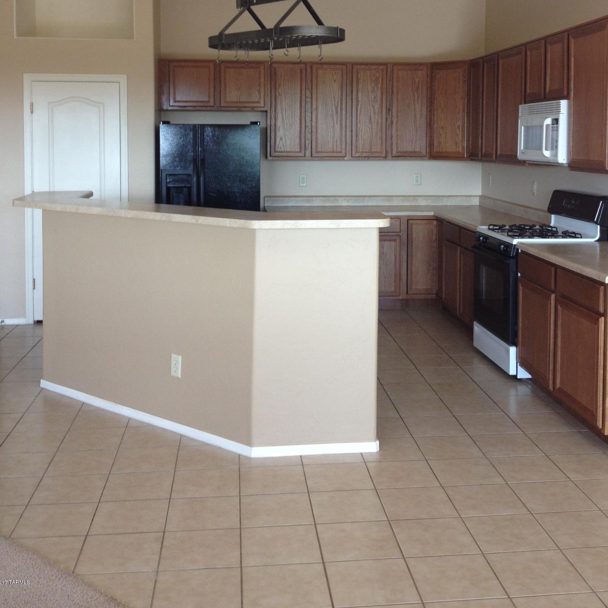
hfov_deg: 38.3
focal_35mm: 44
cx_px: 313
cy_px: 177
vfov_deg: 37.7
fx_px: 874
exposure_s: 1/60
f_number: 2.4
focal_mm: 4.28
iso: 64
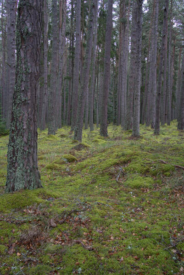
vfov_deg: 47.4
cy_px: 138
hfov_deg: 32.7
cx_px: 92
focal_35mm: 41
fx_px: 314
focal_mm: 41
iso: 1250
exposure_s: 1/50
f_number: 11
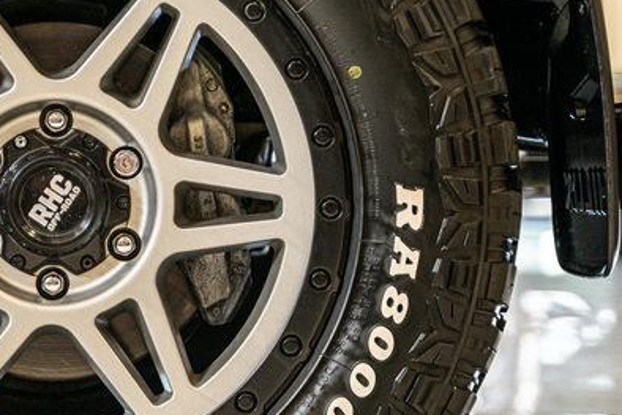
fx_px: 2869
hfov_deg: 12.3
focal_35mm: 166
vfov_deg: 8.3
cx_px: 58
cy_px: 204
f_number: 2.8
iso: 400
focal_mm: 64
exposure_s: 1/160
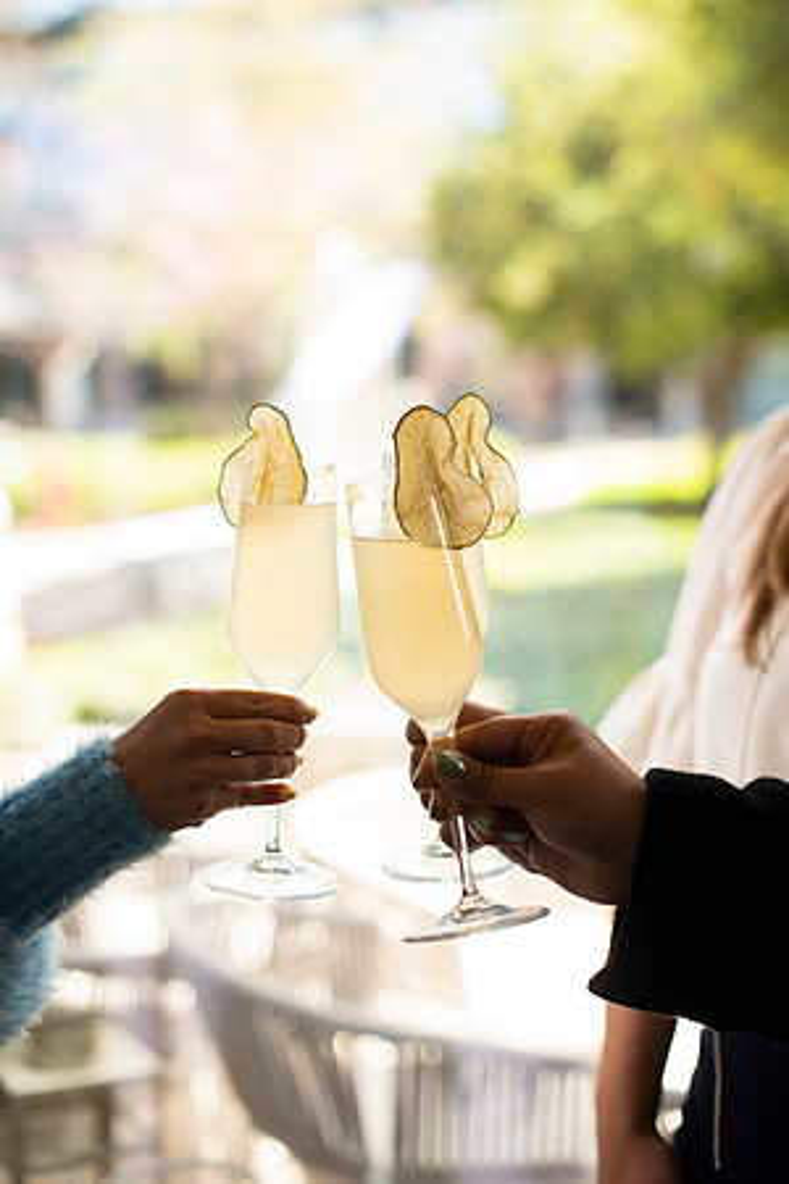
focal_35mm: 50
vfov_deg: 39.6
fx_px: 1644
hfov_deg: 27.0
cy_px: 592
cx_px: 394
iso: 200
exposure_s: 1/200
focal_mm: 50
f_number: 2.2
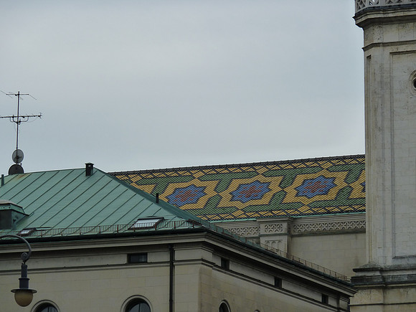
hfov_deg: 10.1
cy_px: 156
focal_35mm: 196
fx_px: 2355
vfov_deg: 7.6
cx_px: 208
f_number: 5.6
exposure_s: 1/640
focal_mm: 32.1
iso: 125
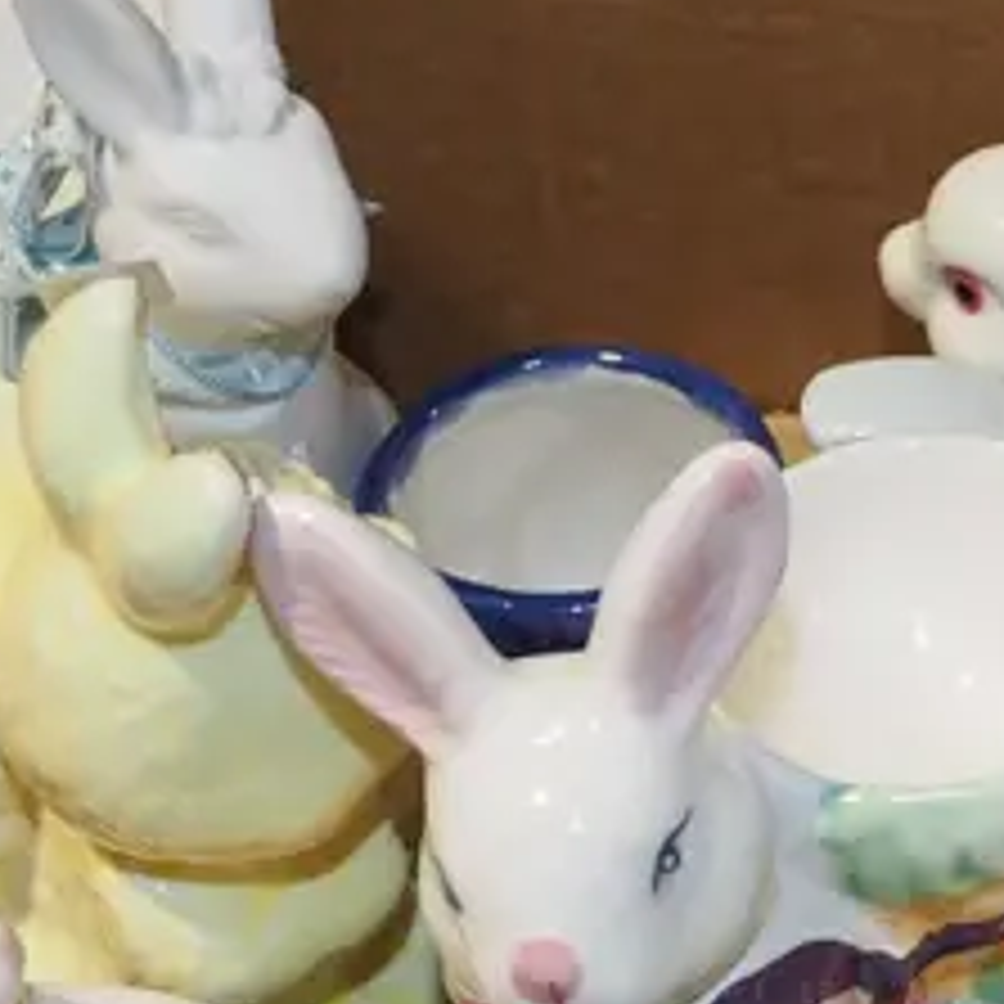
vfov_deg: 13.3
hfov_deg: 13.0
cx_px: 1324
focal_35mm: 130
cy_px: 891
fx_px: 4266
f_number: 5.6
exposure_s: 1/160
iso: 1000
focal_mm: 16
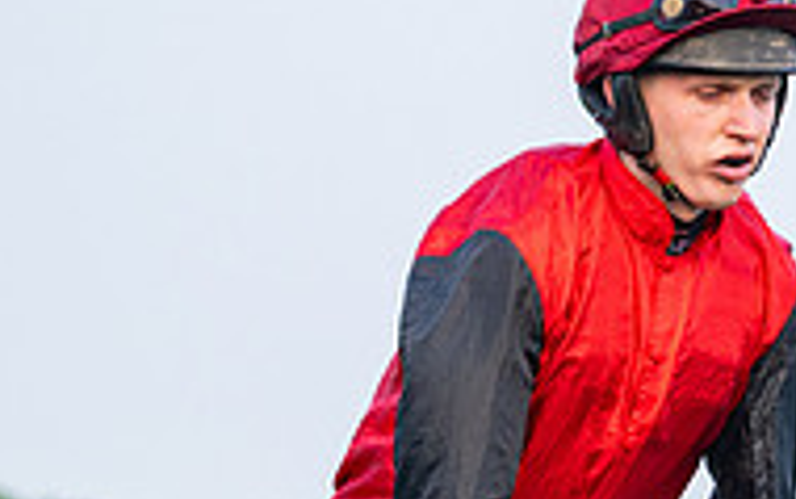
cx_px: 1001
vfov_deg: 3.1
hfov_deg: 4.9
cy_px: 661
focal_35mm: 429
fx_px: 9312
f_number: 4
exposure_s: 1/640
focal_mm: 98
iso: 400
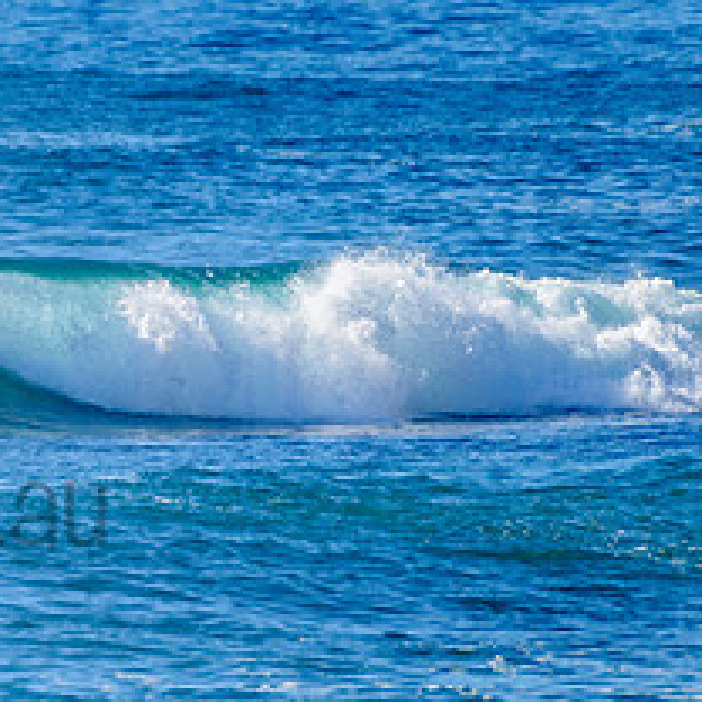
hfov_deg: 1.2
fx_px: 33360
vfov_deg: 1.2
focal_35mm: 1454
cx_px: -28
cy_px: 371
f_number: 5.6
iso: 220
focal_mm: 500
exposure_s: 1/2000
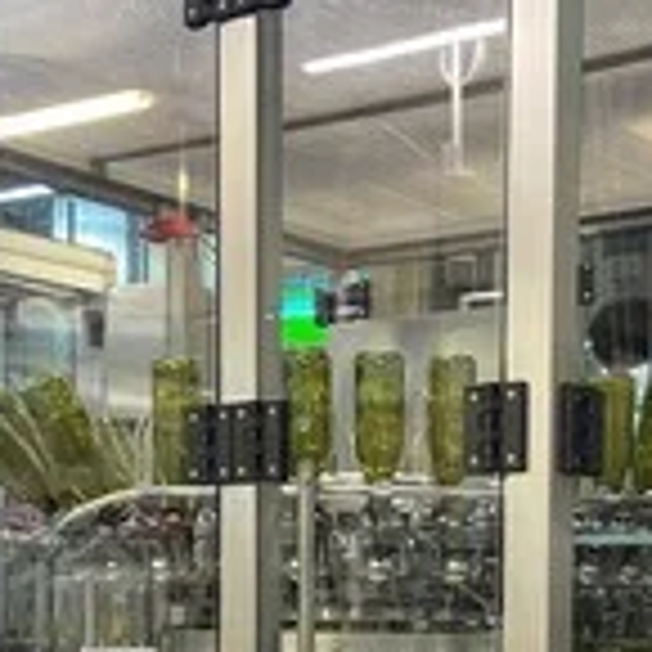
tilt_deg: -1.9
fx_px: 1620
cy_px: 665
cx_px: 387
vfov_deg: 21.9
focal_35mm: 76
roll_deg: -0.6
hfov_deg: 22.7
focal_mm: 4.25
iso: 250
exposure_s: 1/50
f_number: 1.8
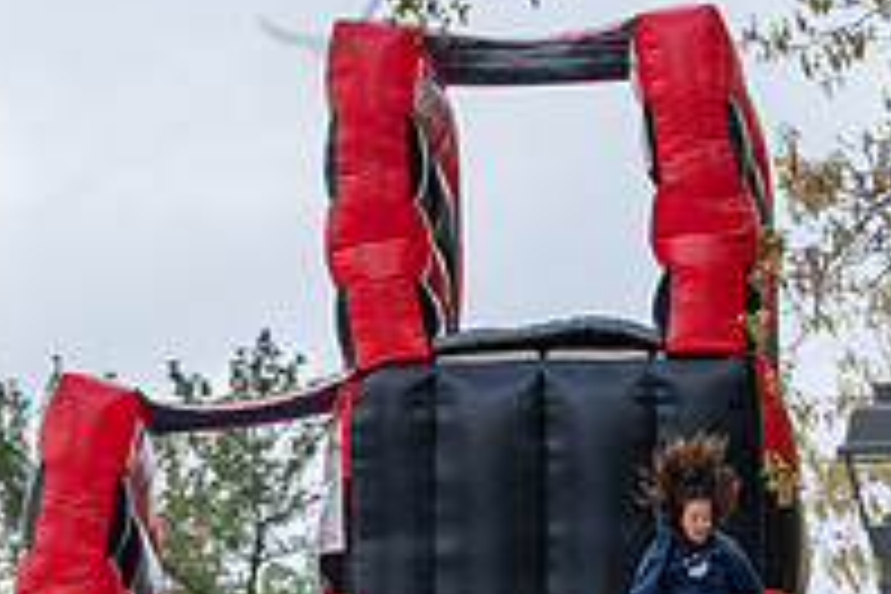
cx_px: 666
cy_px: 812
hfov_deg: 7.2
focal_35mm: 287
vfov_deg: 4.8
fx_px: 7103
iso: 80
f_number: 3.5
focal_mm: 98
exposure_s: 1/500
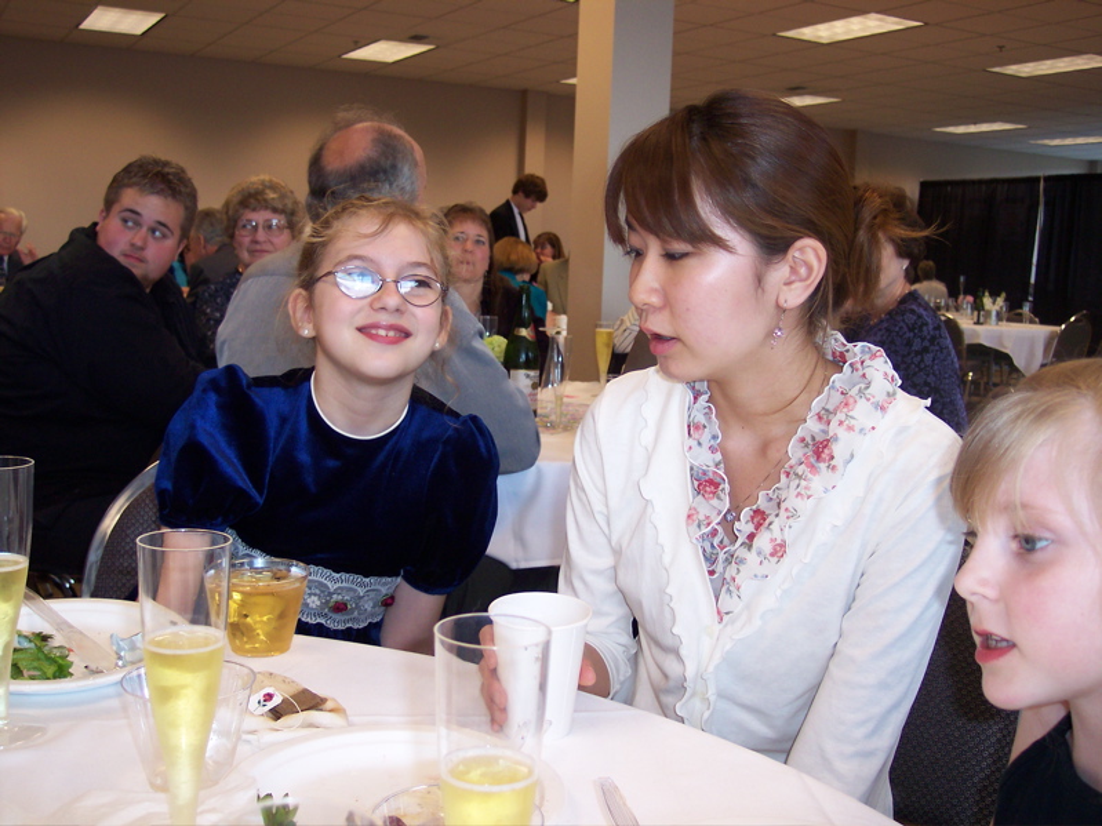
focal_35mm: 38
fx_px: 1210
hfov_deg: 49.0
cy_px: 413
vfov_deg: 37.7
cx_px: 551
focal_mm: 8
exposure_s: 1/60
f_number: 2.8
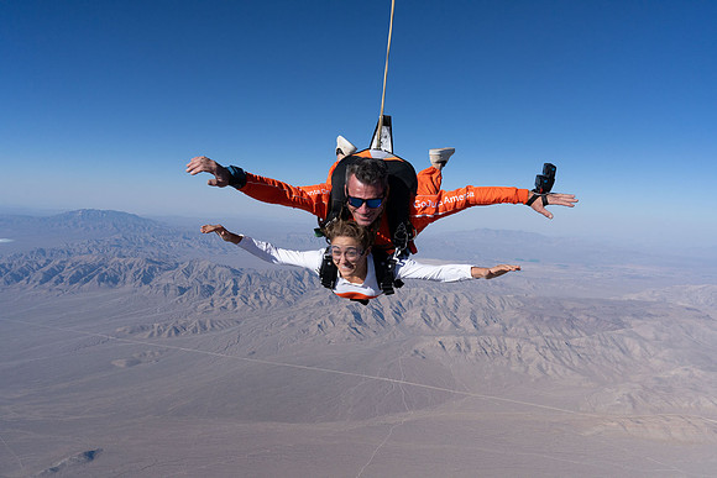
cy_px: 239
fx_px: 478
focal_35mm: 24
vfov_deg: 53.2
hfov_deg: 73.7
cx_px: 358
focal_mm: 24
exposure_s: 1/2000
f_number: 13
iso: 800
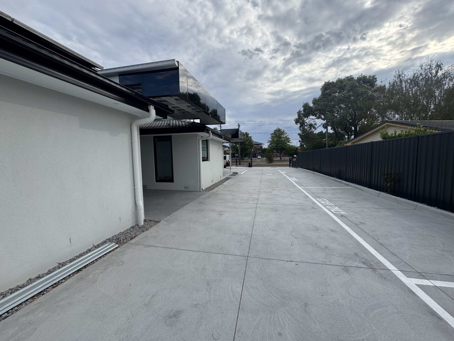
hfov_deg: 102.1
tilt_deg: -4.0
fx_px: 184
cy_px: 170
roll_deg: +2.1
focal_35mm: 14
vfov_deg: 85.7
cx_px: 227
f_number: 2.2
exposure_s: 1/968
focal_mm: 2.22
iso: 40
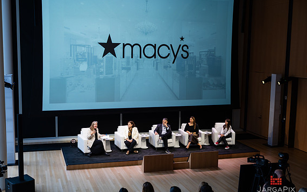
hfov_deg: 46.2
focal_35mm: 43
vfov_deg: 29.9
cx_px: 151
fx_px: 360
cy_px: 99
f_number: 3.2
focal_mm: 41
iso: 160
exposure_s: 1/125
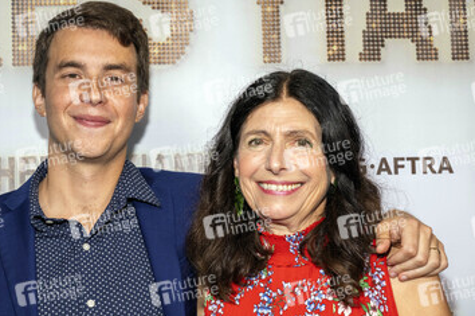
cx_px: 202
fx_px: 856
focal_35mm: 65
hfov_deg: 31.0
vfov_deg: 20.8
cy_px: 190
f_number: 6.3
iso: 640
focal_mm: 51
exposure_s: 1/200
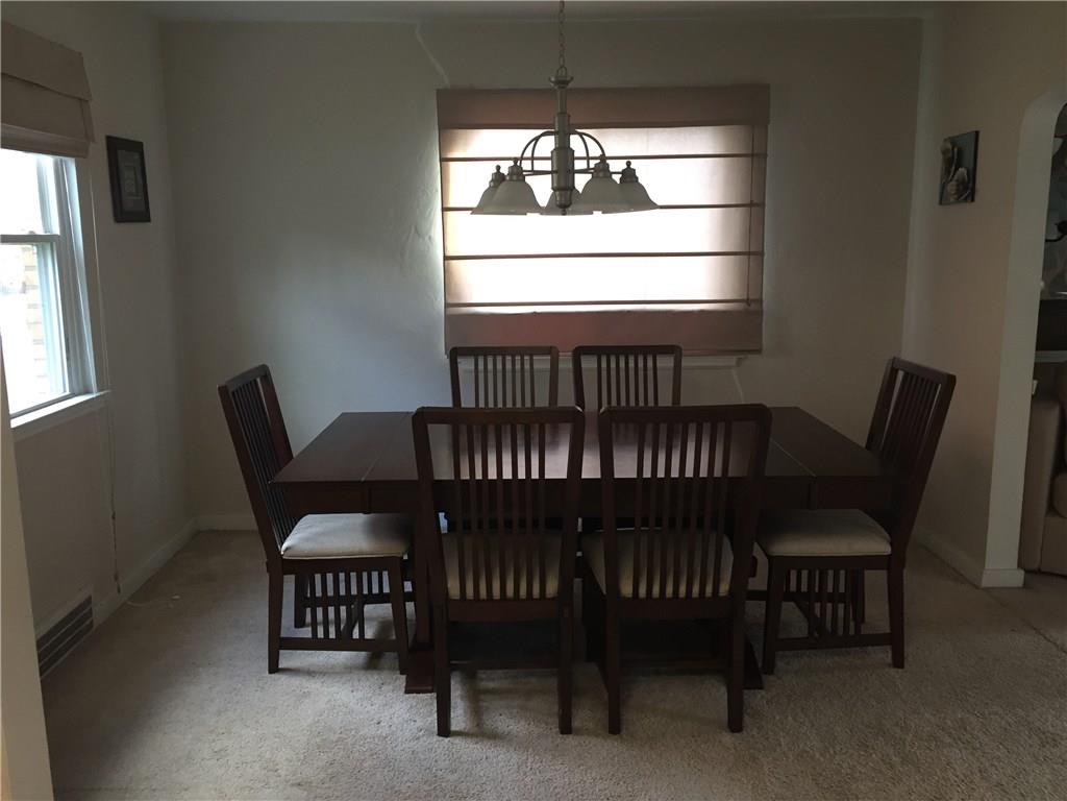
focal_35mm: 29
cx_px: 534
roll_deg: +1.3
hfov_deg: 61.7
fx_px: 894
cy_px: 400
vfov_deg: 48.2
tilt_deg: -10.5
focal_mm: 4.15
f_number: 2.2
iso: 100
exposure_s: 1/30
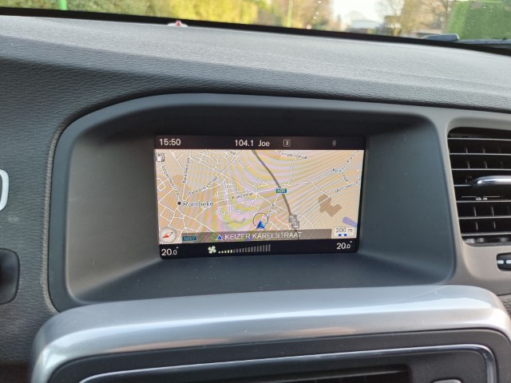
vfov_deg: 56.8
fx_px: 354
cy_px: 192
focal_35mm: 24
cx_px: 256
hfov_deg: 71.6
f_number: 1.8
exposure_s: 1/100
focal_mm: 6.7
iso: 50
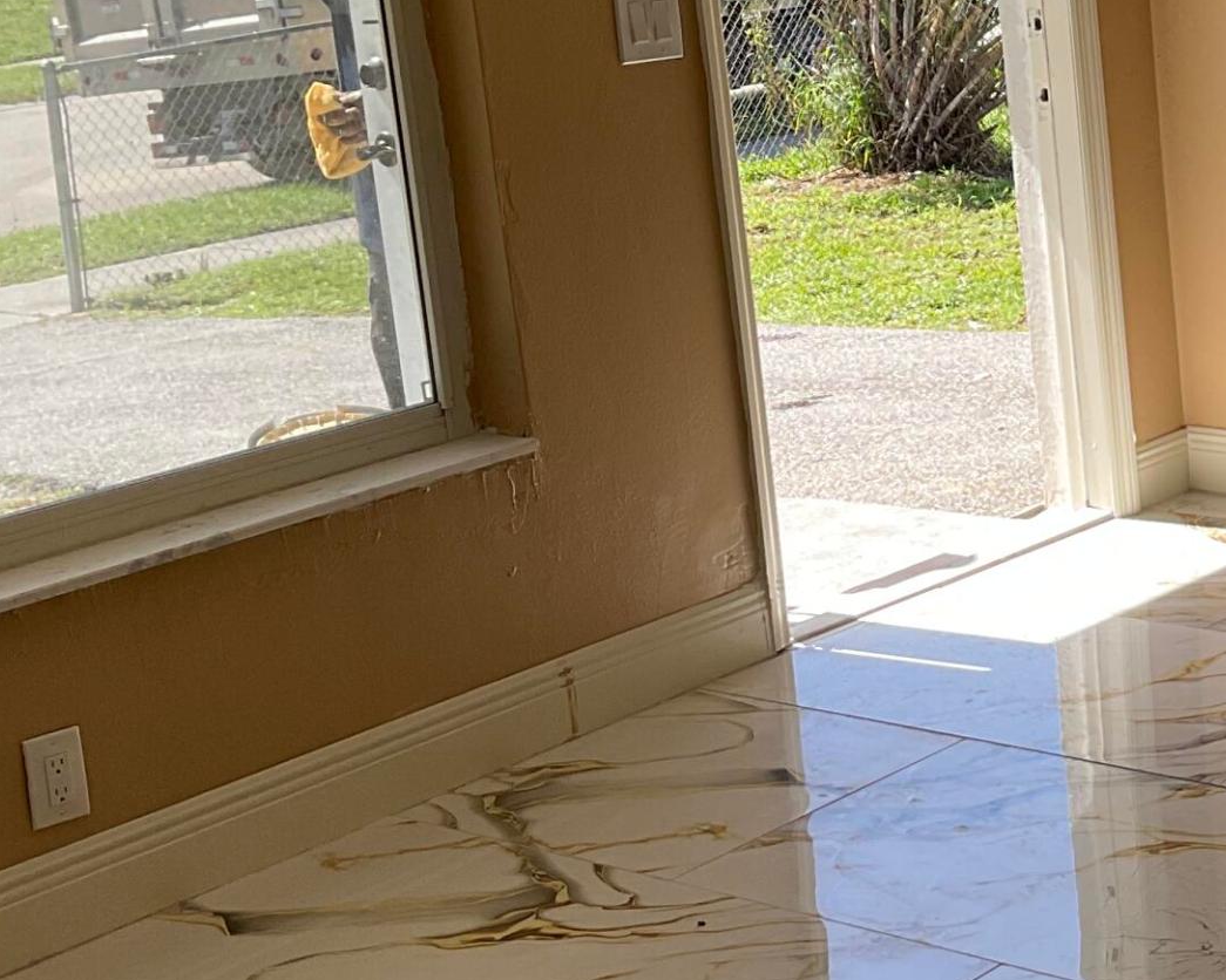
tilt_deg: -12.6
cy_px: 340
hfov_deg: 22.9
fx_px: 2830
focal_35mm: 78
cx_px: 1386
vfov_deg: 19.6
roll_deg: +3.2
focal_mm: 3
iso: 16
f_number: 1.8
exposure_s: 1/284
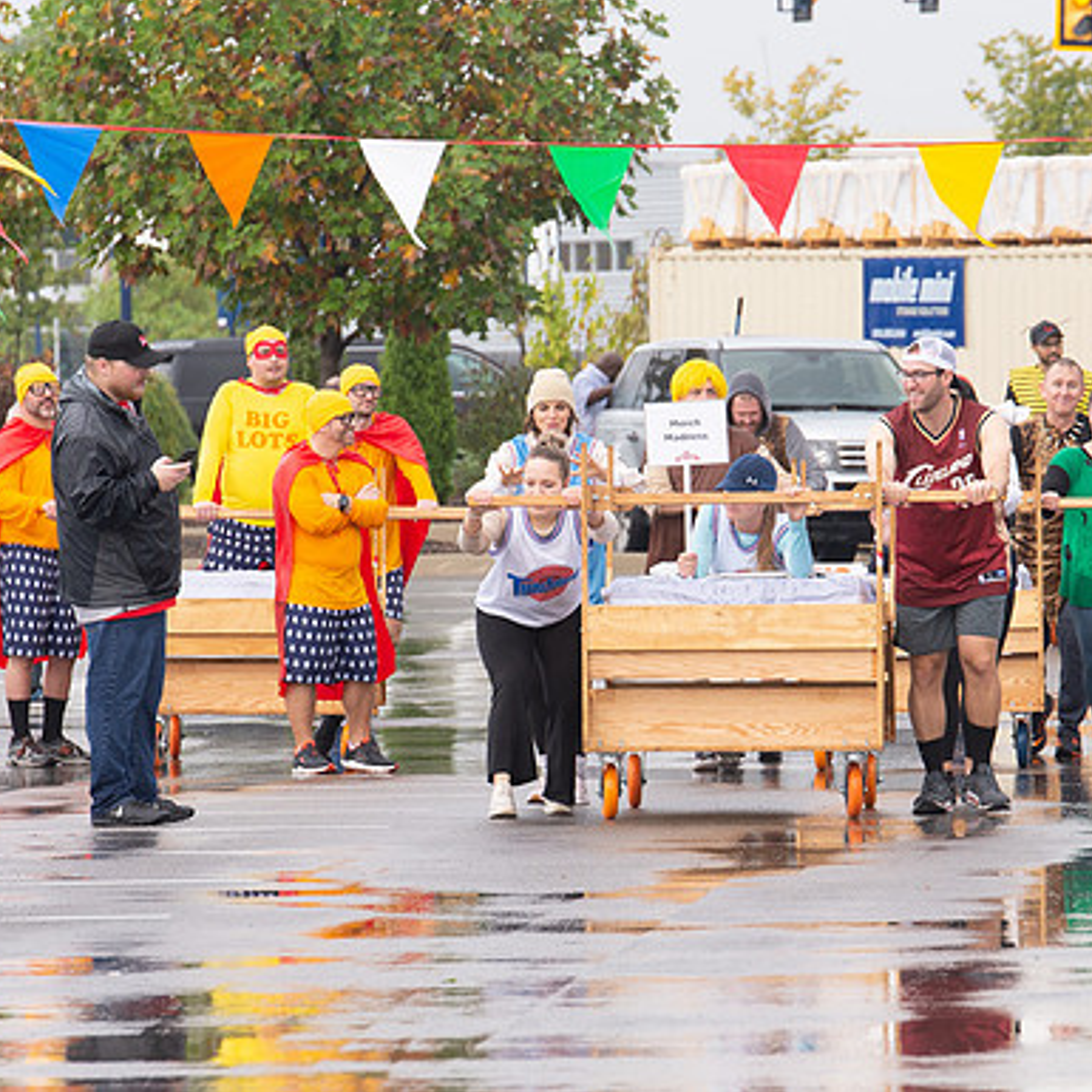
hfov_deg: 4.5
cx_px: 706
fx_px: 13919
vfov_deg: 4.5
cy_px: 702
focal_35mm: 390
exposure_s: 1/400
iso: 400
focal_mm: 200
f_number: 7.1
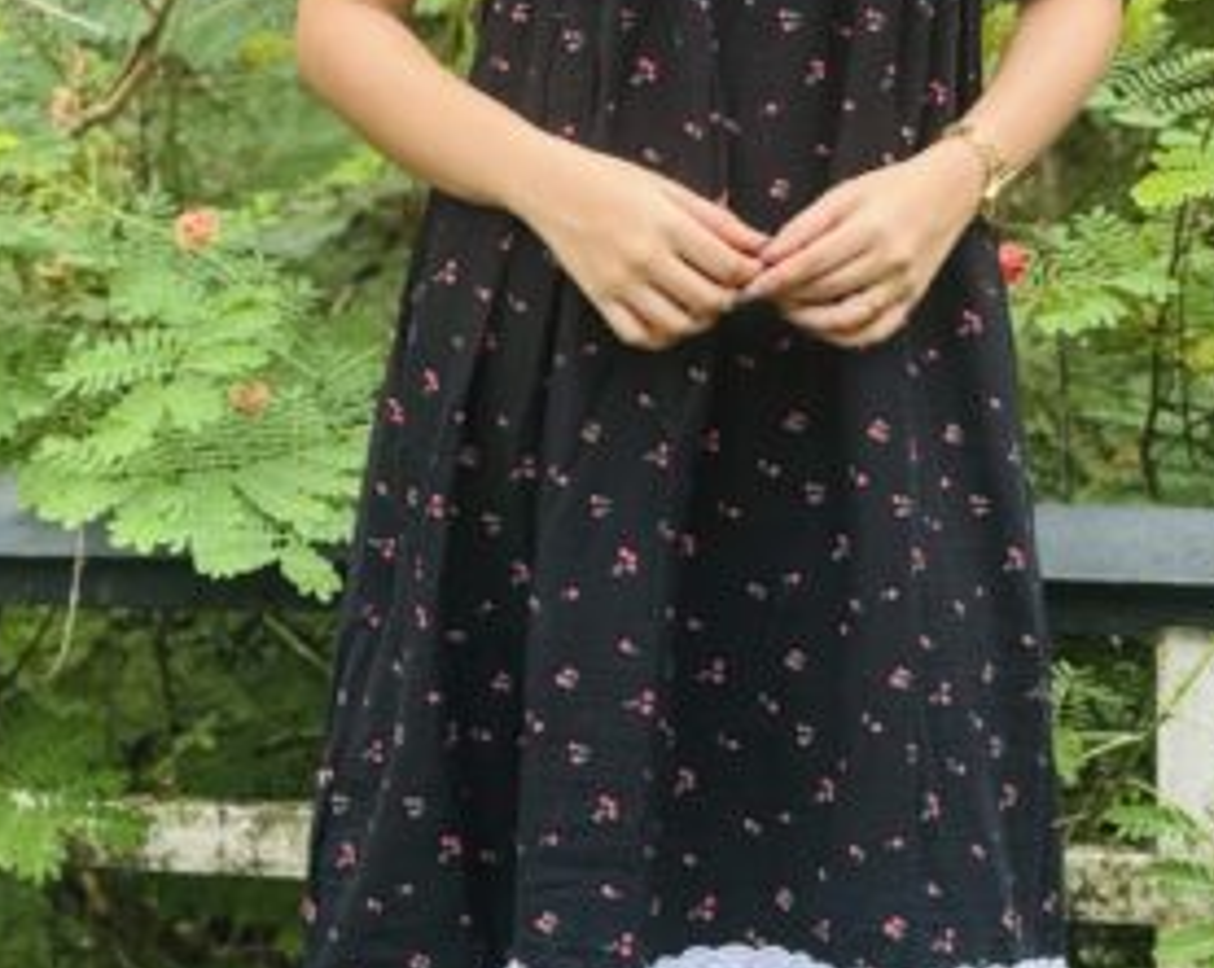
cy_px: -77
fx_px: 4056
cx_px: 622
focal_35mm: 113
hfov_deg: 17.0
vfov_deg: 13.4
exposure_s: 1/739
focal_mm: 6.76
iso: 64
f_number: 1.78
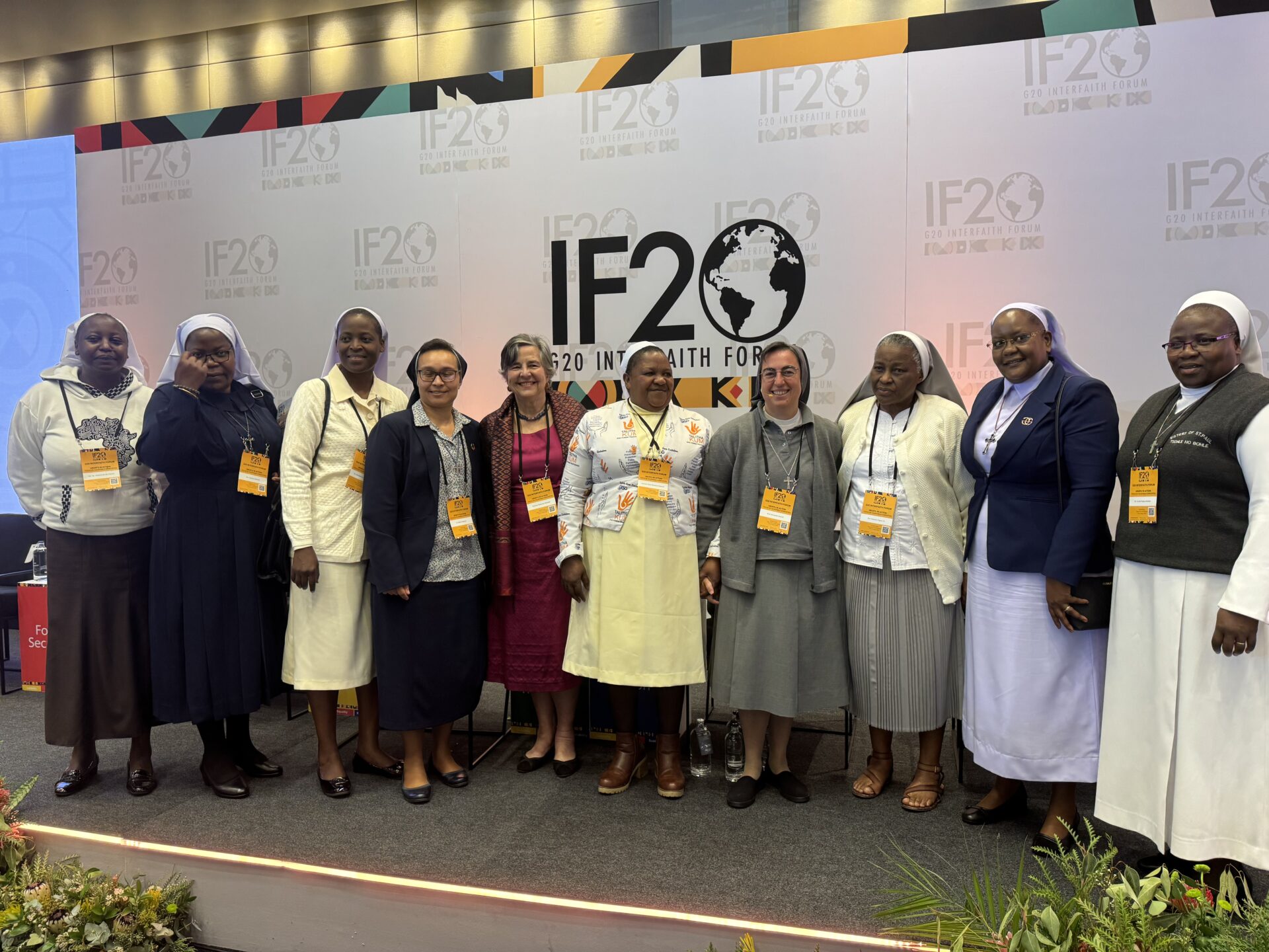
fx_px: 880
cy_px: 476
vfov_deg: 56.8
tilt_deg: -2.7
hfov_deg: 71.6
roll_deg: +0.4
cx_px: 634
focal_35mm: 24
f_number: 1.78
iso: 200
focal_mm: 6.76
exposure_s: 1/100
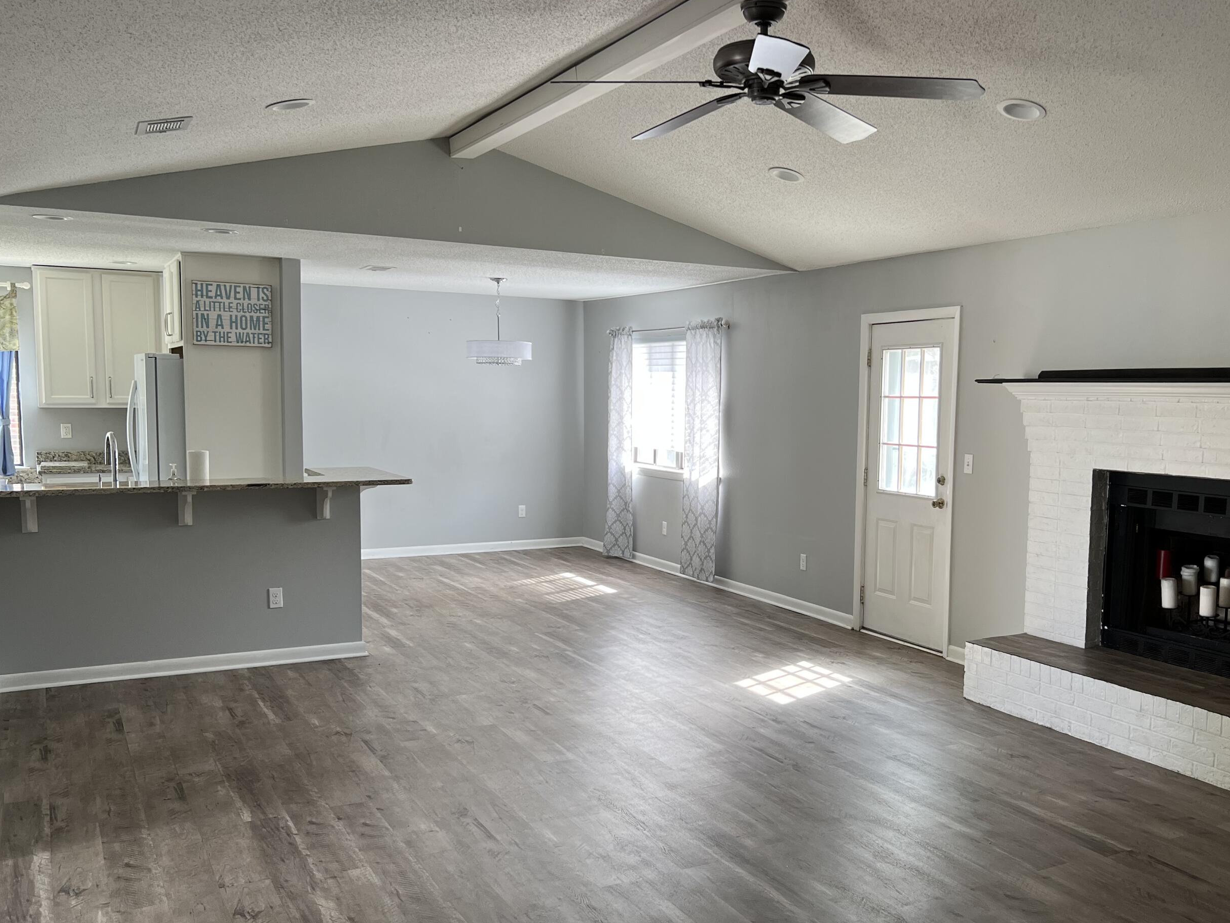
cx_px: 713
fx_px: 1137
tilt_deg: -6.4
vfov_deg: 44.1
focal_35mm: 32
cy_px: 505
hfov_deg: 56.5
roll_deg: -0.5
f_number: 1.5
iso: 80
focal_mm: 5.7
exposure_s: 1/121
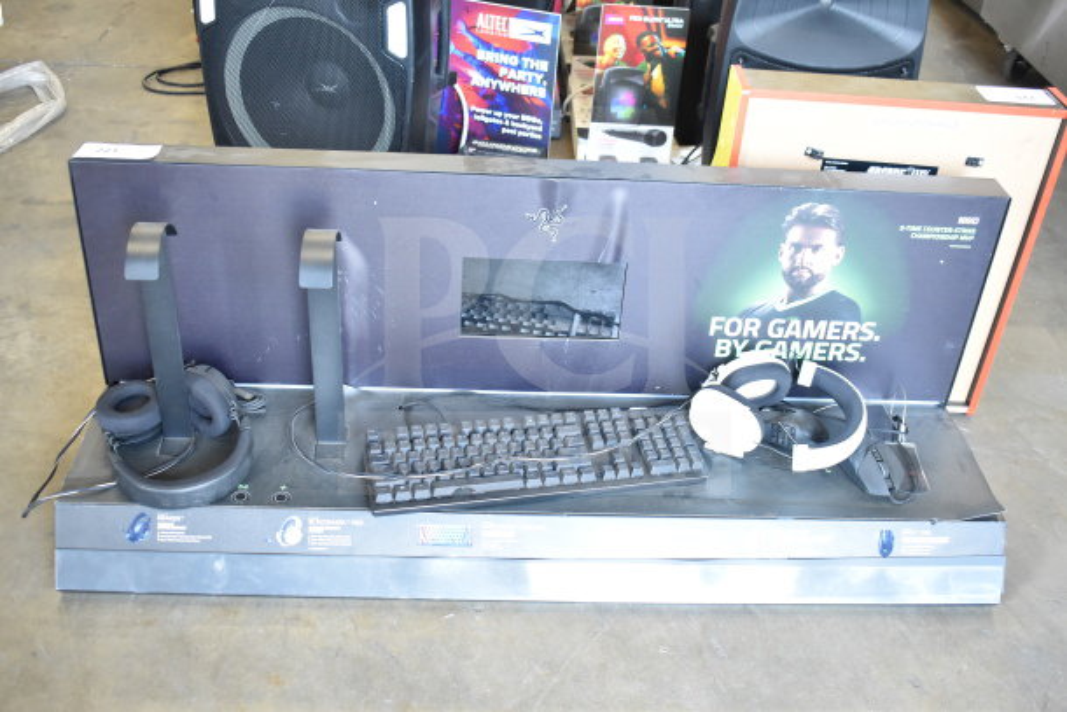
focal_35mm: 38
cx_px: 534
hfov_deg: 51.3
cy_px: 356
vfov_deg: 35.5
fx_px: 1112
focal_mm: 25
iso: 1400
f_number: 4
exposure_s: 1/40
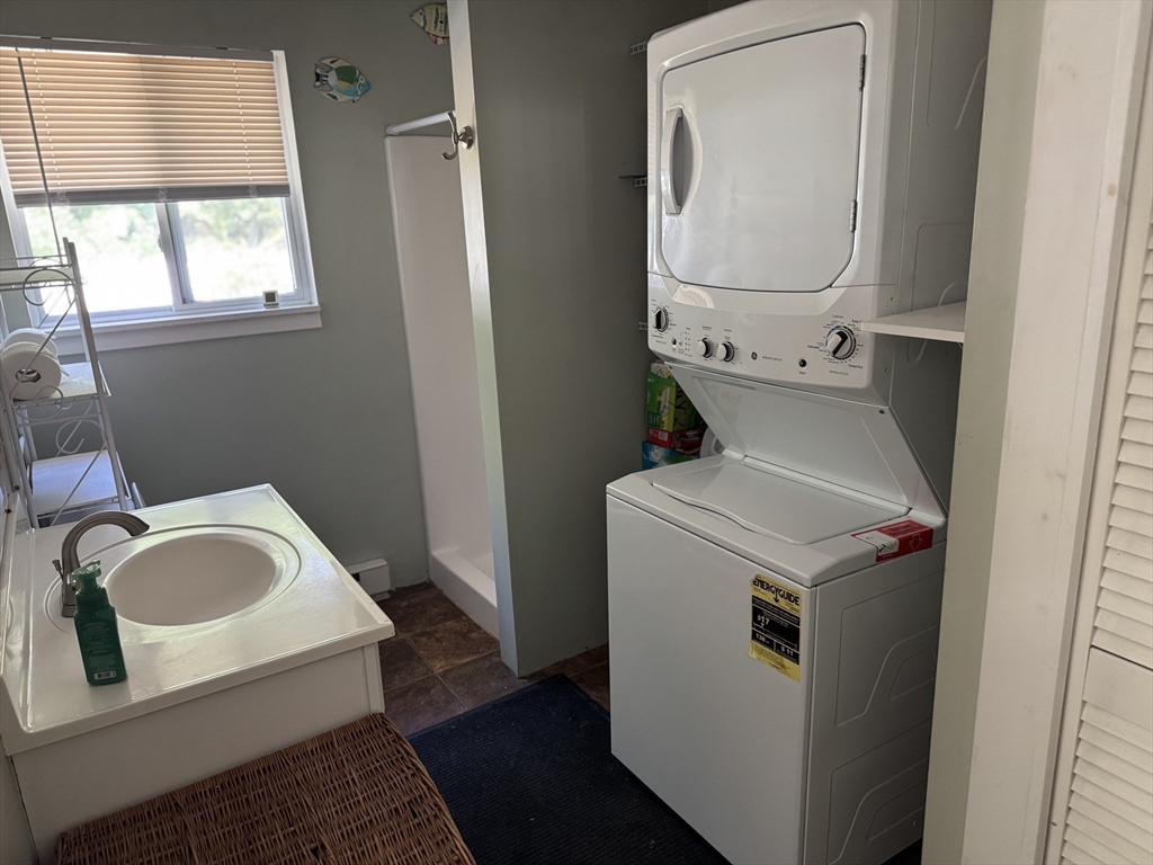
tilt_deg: -16.8
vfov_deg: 56.8
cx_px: 576
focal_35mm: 24
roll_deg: +2.4
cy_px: 432
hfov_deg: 71.6
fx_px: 799
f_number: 1.78
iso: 320
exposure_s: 1/60
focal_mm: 6.76
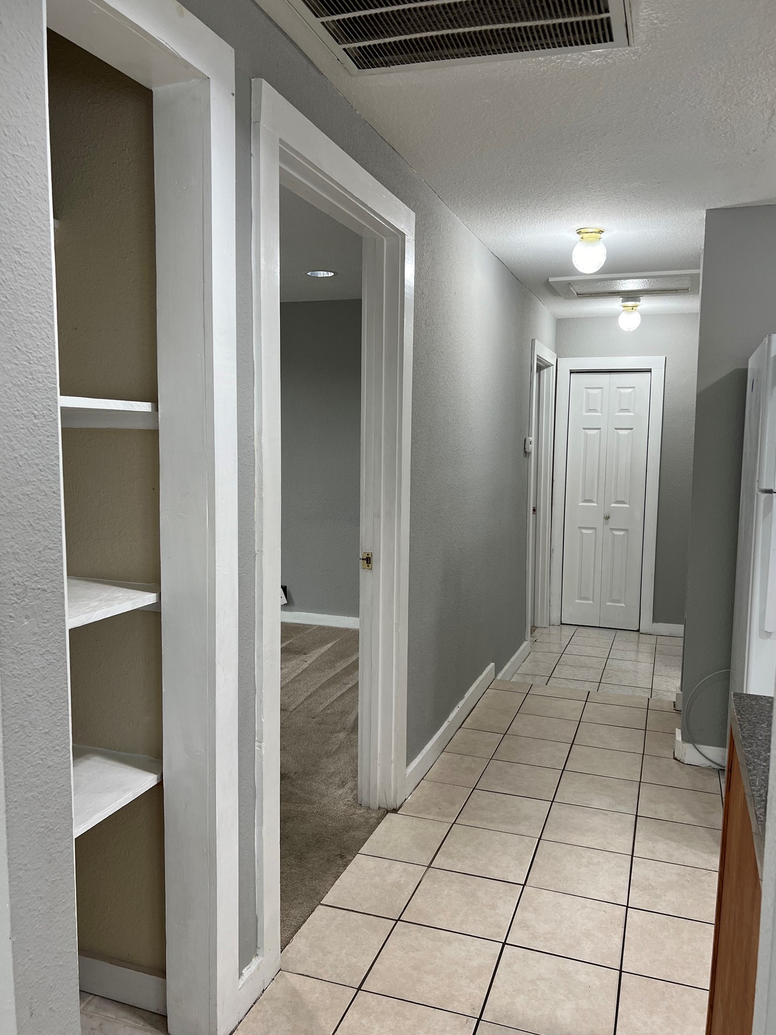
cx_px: 392
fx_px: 807
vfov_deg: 65.3
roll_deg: +1.1
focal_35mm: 27
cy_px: 520
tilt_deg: -7.3
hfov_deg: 51.4
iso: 64
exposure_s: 1/120
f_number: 1.5
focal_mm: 5.7
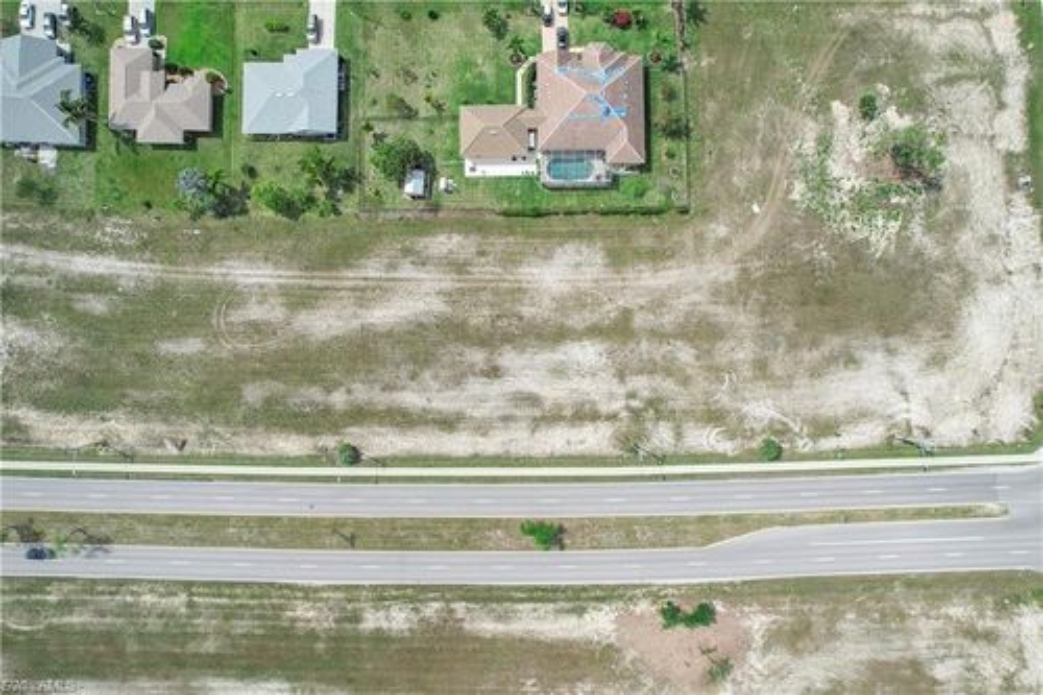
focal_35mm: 22
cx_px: 522
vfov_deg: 57.2
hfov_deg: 78.6
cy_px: 348
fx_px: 637
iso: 100
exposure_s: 1/2500
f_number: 2.8
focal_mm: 8.38
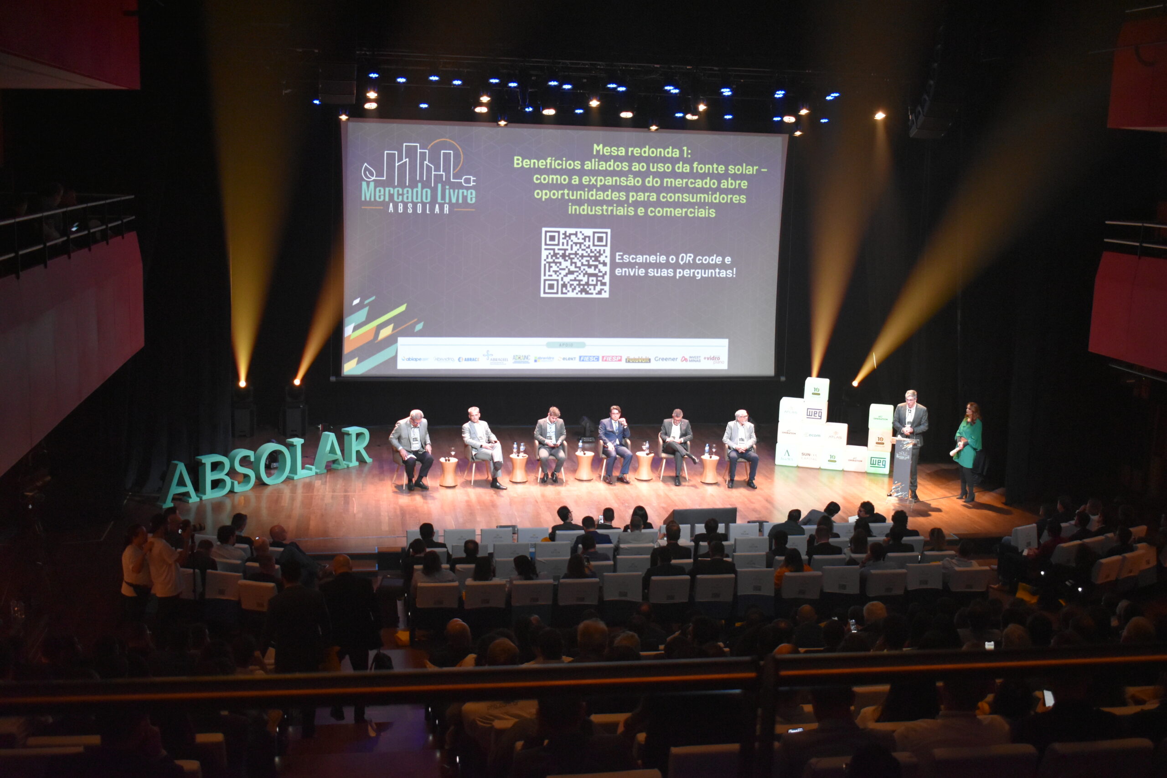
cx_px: 584
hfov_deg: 49.5
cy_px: 389
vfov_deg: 34.2
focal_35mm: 39
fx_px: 1264
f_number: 4
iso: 2500
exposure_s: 1/60
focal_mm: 26
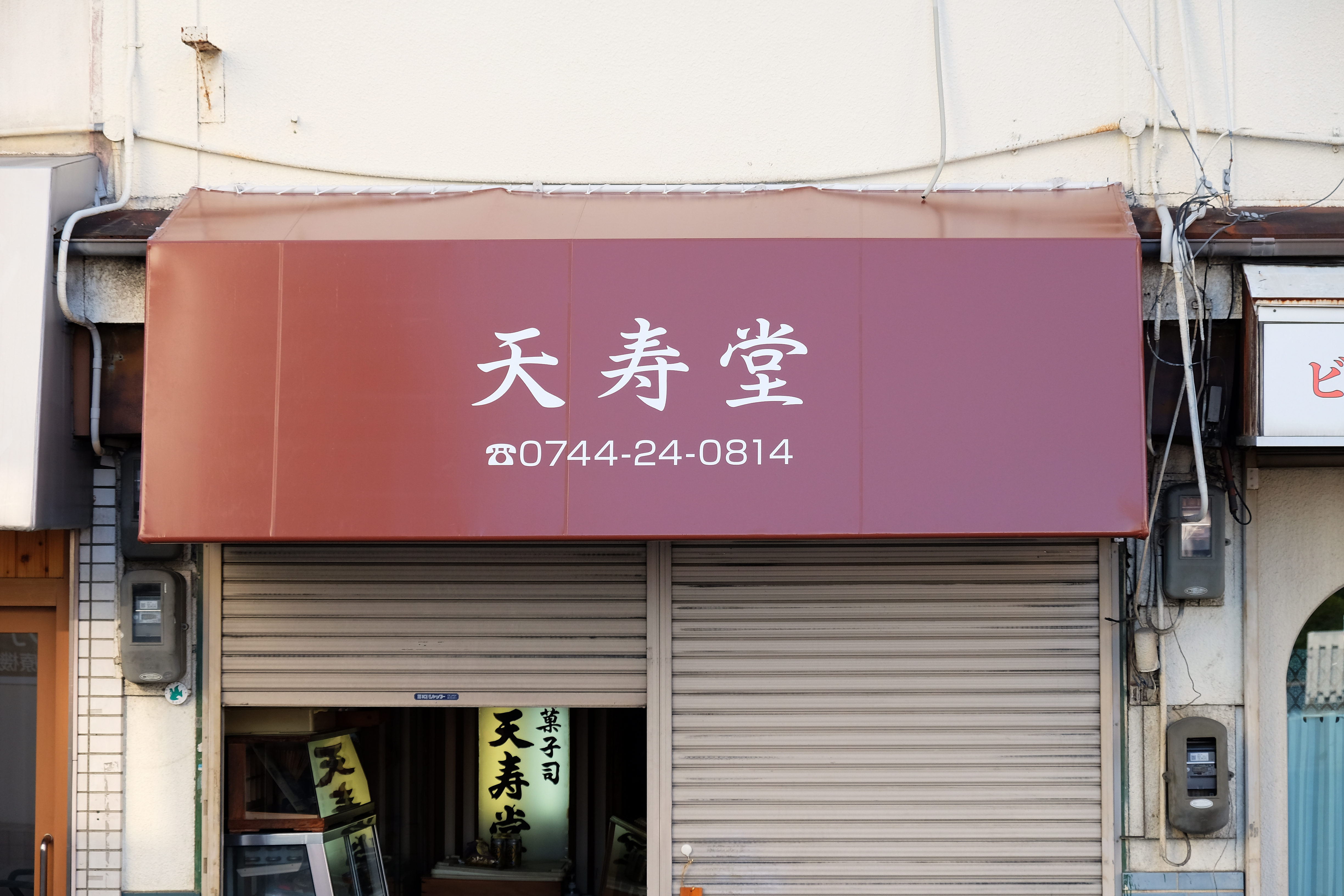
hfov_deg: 24.5
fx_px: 3098
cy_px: 448
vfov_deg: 16.5
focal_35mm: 83
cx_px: 672
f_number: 5.6
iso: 400
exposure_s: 1/180
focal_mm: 55
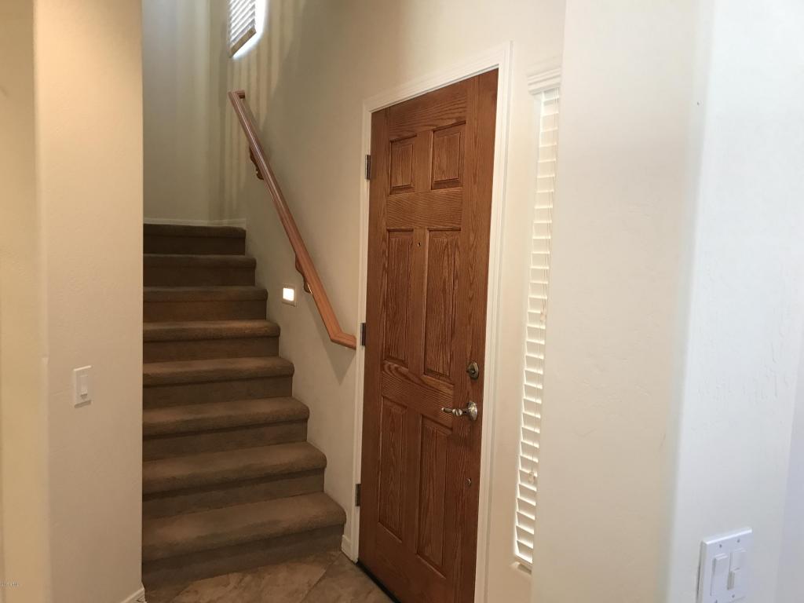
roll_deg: -1.2
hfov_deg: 63.4
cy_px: 302
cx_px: 402
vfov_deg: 49.7
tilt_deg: -1.7
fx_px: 650
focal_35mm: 28
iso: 40
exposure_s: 1/15
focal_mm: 3.99
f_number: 1.8
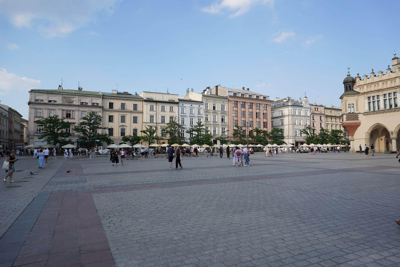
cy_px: 134
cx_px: 200
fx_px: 267
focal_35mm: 24
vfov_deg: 53.1
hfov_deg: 73.7
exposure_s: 1/100
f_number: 10
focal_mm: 24
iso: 100
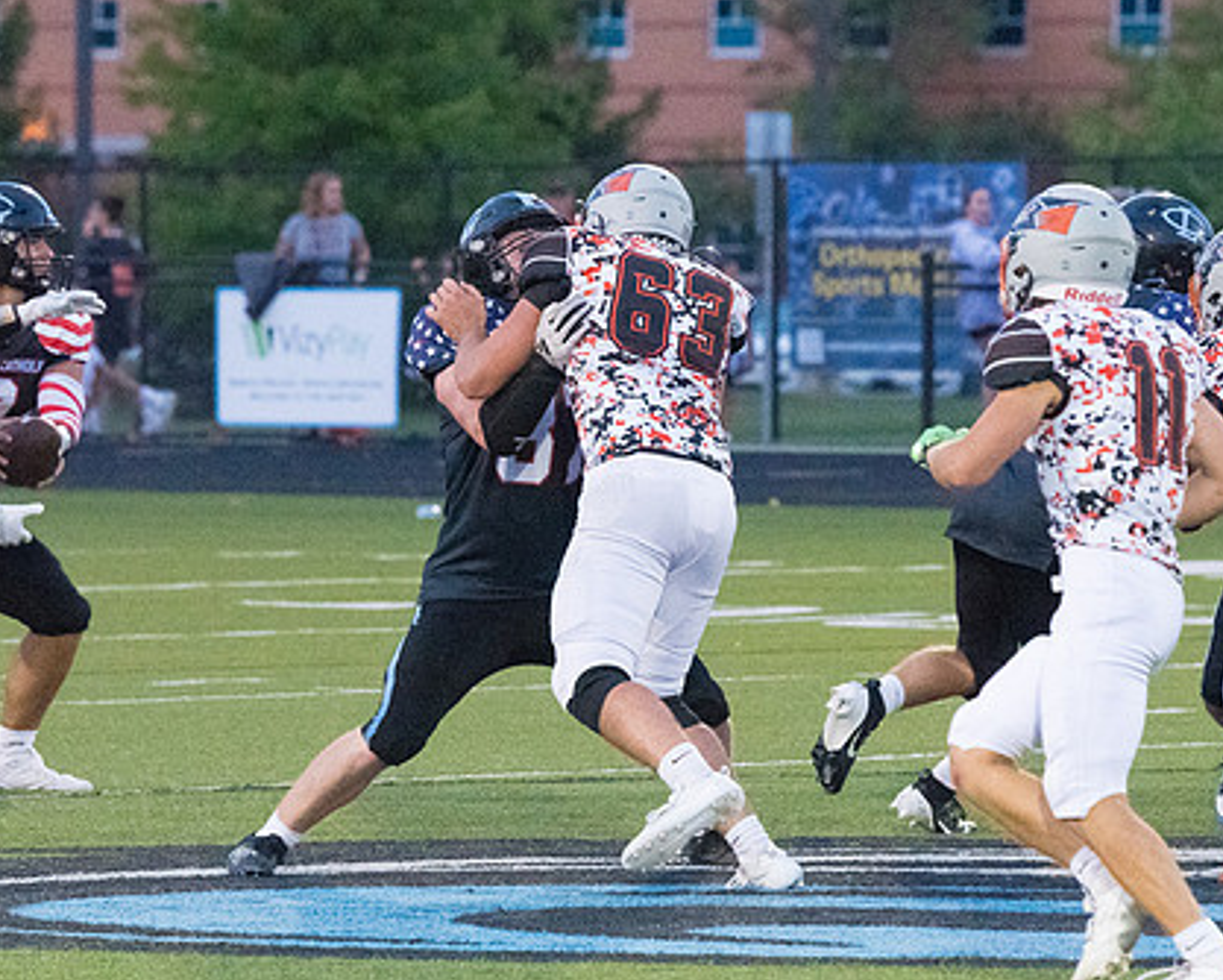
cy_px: 505
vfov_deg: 4.0
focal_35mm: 391
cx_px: 587
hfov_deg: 4.9
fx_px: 14159
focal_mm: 200
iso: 5000
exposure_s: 1/1600
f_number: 5.6
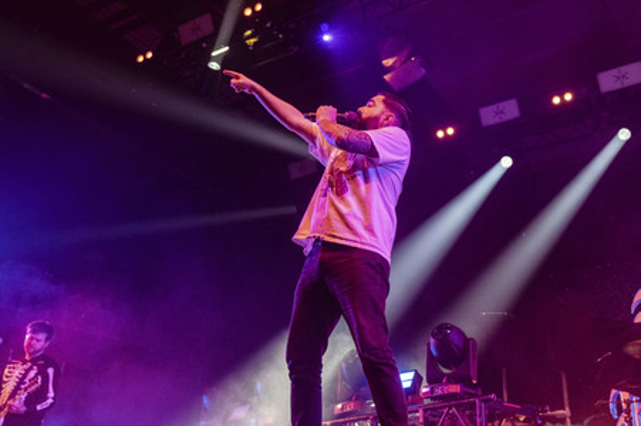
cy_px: 213
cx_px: 320
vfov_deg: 36.8
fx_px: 641
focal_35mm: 36
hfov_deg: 53.2
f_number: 5
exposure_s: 1/400
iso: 2500
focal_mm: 36
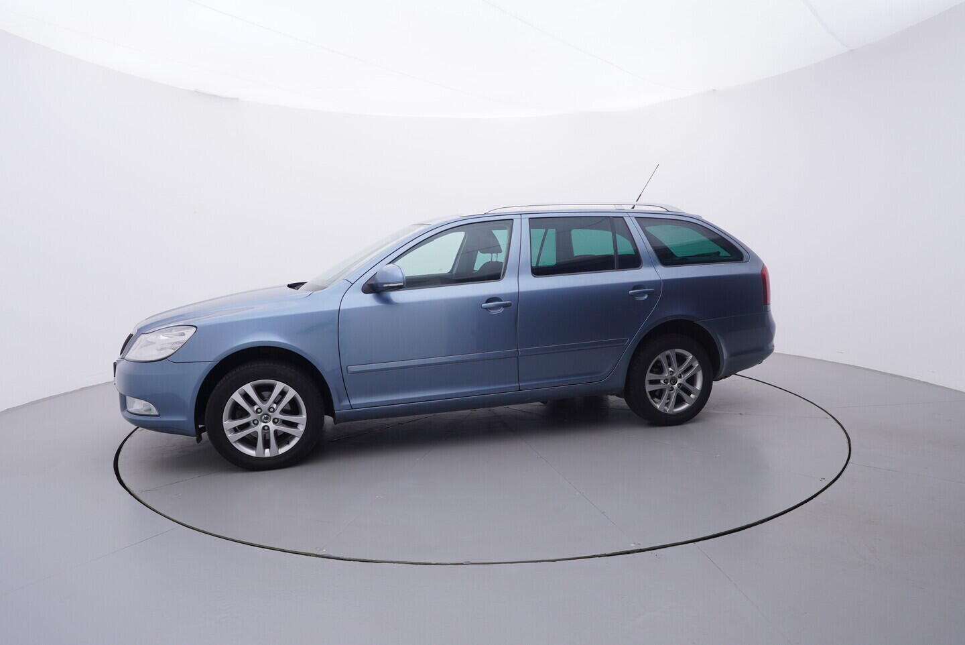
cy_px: 322
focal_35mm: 22
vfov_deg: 56.2
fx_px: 603
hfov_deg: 77.3
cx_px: 482
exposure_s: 1/80
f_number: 5
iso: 200
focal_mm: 15
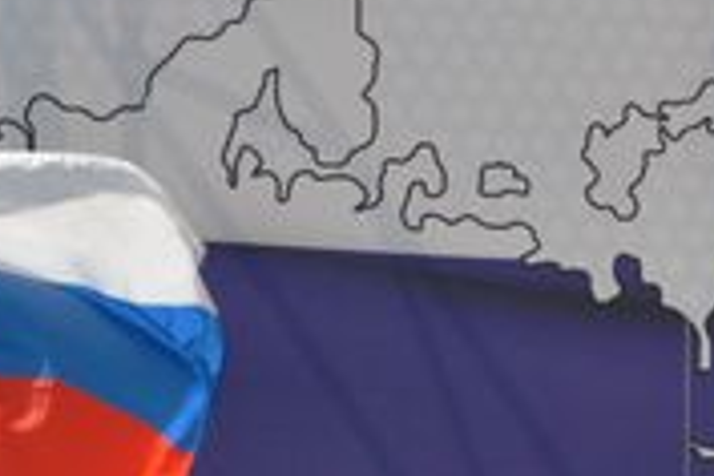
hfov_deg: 6.1
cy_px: 365
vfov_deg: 4.2
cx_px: 1549
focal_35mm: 326
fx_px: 6465
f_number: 8
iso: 100
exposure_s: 1/250
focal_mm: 48
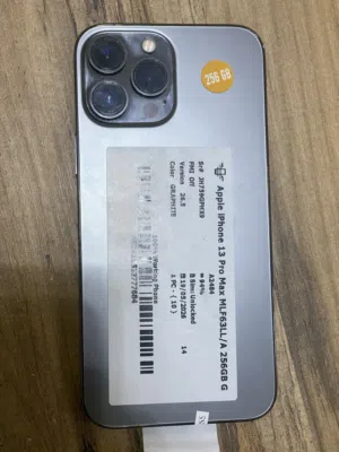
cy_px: 226
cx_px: 170
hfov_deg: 28.0
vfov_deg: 36.8
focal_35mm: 52
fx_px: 679
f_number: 2
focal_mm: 6
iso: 200
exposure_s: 1/60
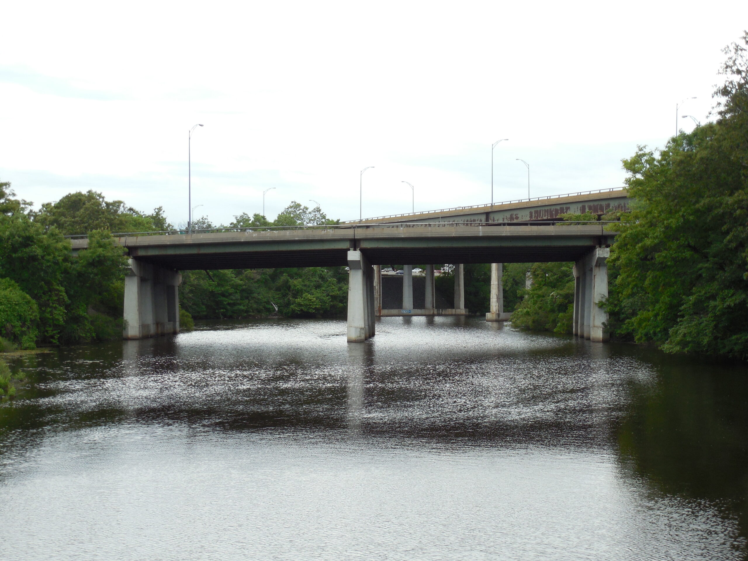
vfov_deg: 27.0
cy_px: 280
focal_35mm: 54
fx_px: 1167
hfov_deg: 35.5
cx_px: 374
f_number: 4.2
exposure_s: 1/400
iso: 125
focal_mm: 9.8
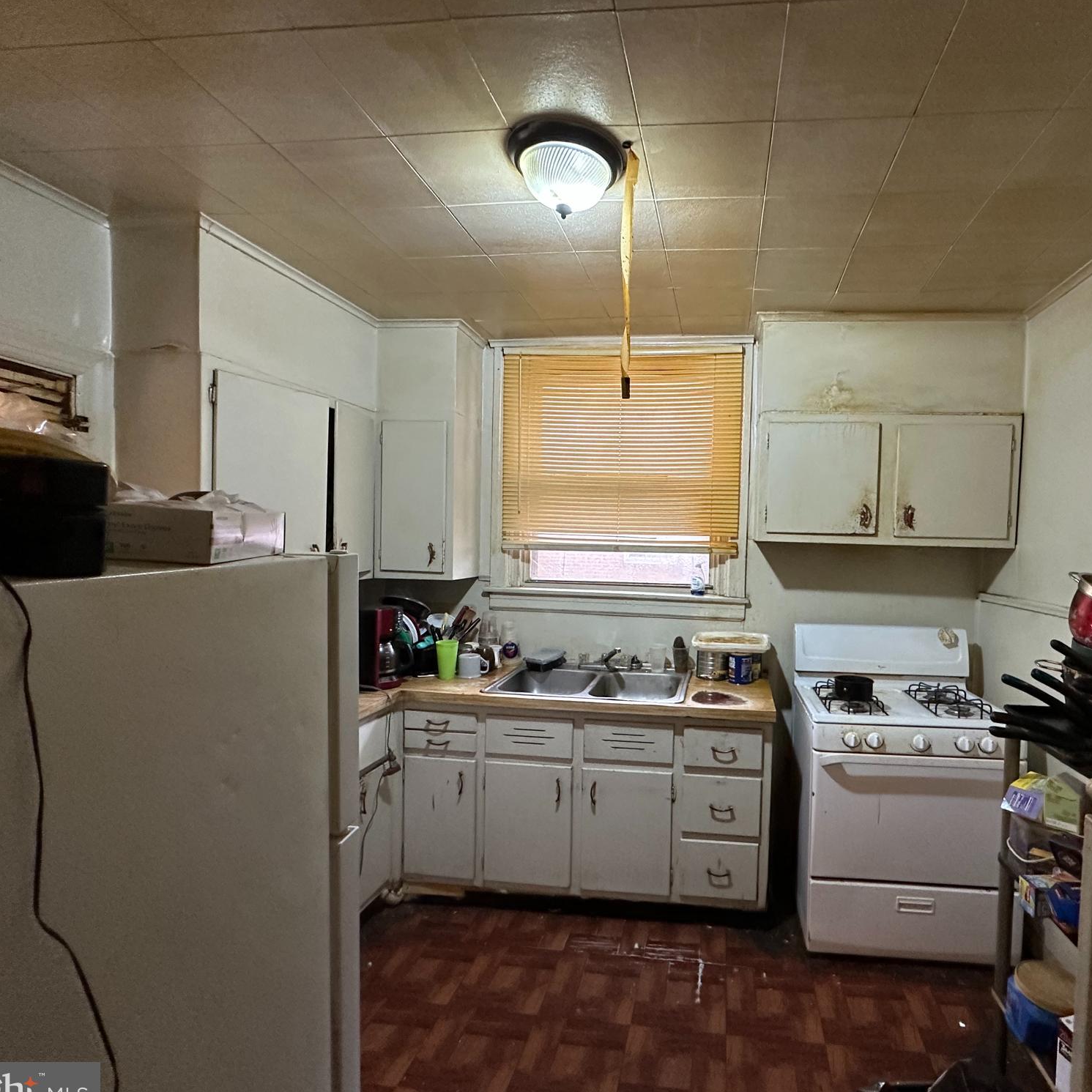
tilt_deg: -0.7
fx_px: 607
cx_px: 667
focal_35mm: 17
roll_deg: -1.0
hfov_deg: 82.7
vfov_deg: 84.0
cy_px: 560
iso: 500
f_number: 2.2
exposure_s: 1/60
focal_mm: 2.22
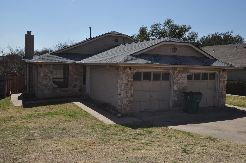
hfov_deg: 57.3
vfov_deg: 39.9
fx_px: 225
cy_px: 82
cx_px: 123
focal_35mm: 33
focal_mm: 22
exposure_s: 1/200
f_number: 20
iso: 200
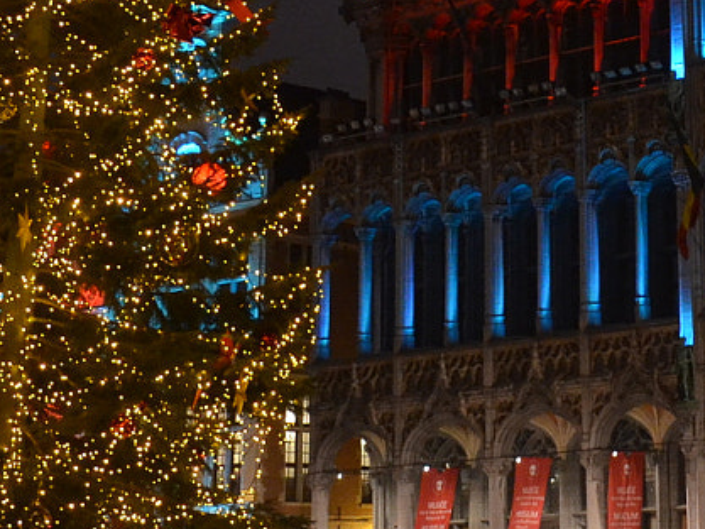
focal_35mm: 116
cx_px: 771
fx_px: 2360
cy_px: -192
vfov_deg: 12.3
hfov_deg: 16.5
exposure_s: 1/30
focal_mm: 21
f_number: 3.8
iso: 1600
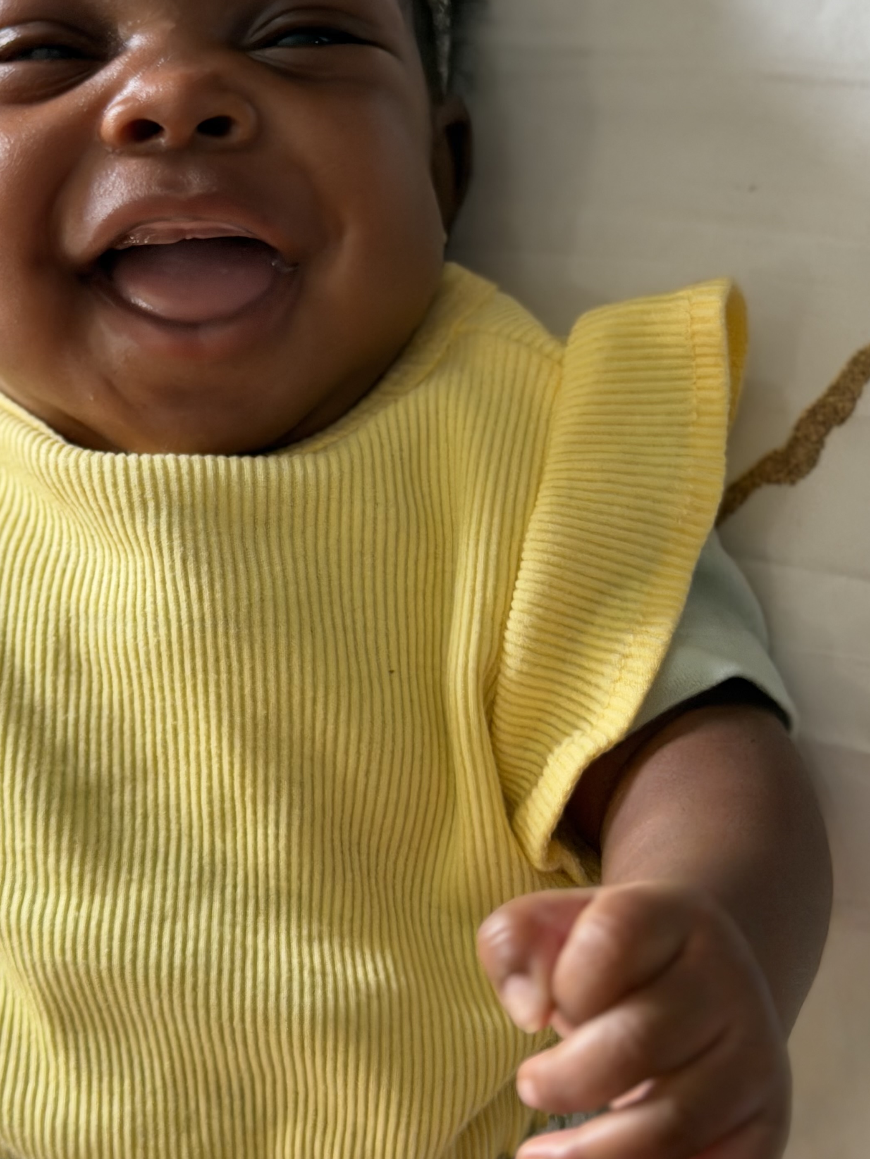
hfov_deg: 21.2
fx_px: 2312
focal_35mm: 69
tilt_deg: -58.2
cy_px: 447
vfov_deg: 28.1
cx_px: 289
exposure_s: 1/91
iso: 125
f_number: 1.78
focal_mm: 6.76
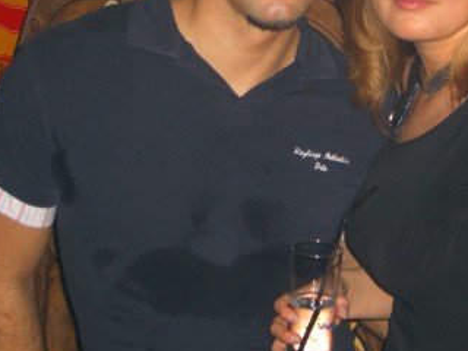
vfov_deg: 13.7
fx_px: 1447
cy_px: 57
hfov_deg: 18.3
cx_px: 338
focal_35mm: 107
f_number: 3.6
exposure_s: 1/60
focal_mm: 11.8
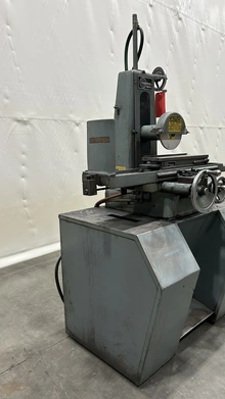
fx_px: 308
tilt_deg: -9.6
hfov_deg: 39.9
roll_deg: +1.1
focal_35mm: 29
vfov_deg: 66.1
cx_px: 141
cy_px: 200
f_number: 1.5
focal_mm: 5.7
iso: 200
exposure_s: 1/60
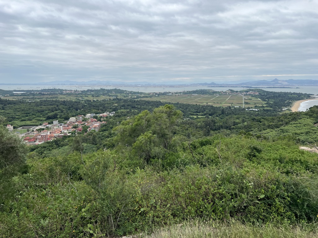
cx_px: 159
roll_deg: -0.1
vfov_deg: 53.1
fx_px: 239
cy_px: 119
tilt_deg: -8.6
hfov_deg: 67.3
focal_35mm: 26
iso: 50
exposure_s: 1/1377
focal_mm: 5.7
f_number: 1.5
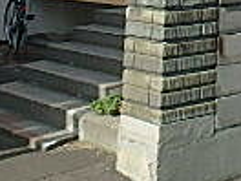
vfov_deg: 12.0
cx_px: 336
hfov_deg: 17.7
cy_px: -238
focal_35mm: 102
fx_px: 710
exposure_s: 1/800
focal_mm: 3.7
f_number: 3.5
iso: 125
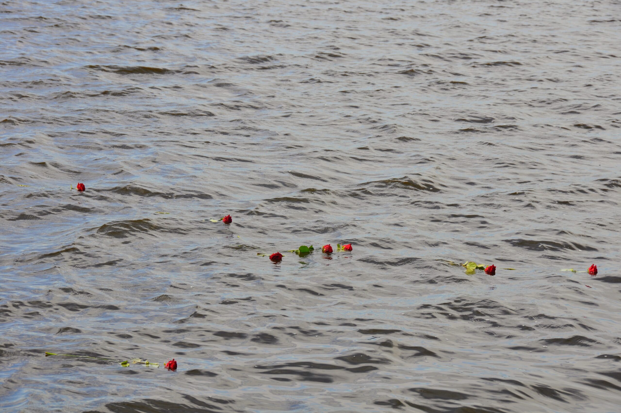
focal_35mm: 123
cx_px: 310
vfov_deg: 11.1
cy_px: 206
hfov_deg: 16.7
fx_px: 2119
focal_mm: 82
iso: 200
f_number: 10
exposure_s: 1/400
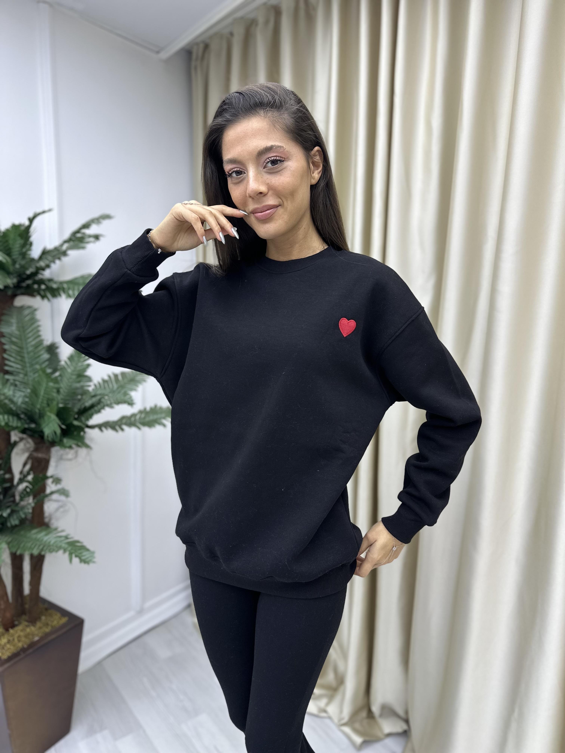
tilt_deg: -8.4
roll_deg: -2.0
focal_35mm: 24
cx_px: 282
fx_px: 522
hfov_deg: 56.8
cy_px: 376
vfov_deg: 71.6
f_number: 1.78
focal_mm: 6.86
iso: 80
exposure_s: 1/313
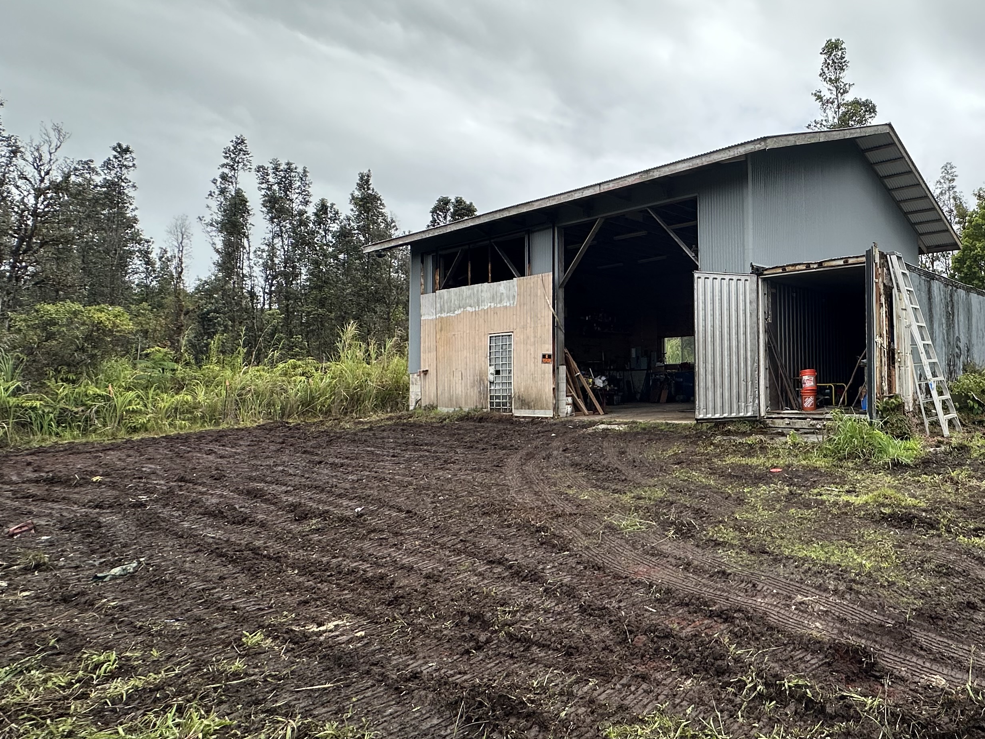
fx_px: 655
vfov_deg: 58.8
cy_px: 341
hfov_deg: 68.9
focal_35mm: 23
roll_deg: +0.9
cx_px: 744
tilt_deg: +2.7
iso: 40
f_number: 2.2
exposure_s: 1/1575
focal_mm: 2.22
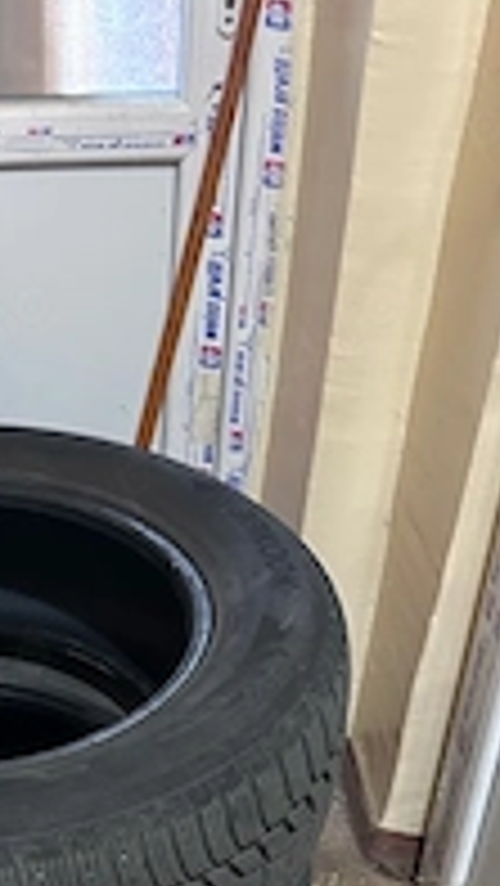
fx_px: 1248
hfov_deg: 21.8
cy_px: 796
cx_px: -5
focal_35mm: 53
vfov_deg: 36.7
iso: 800
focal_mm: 6.86
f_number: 1.78
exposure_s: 1/50
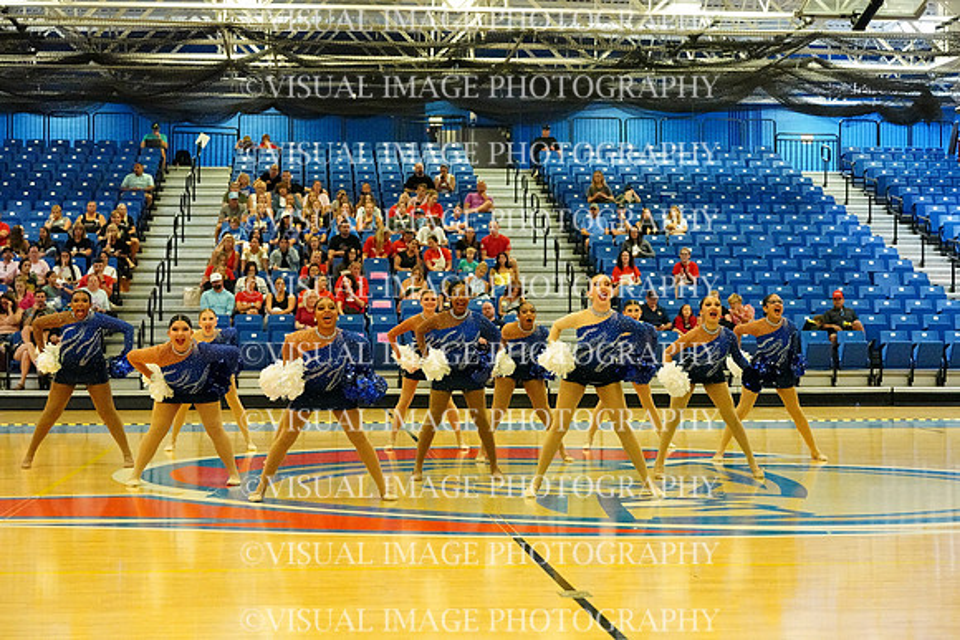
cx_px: 480
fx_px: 1814
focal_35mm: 68
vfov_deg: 20.0
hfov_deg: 29.6
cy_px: 320
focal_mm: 68
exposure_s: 1/1000
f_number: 4
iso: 25600
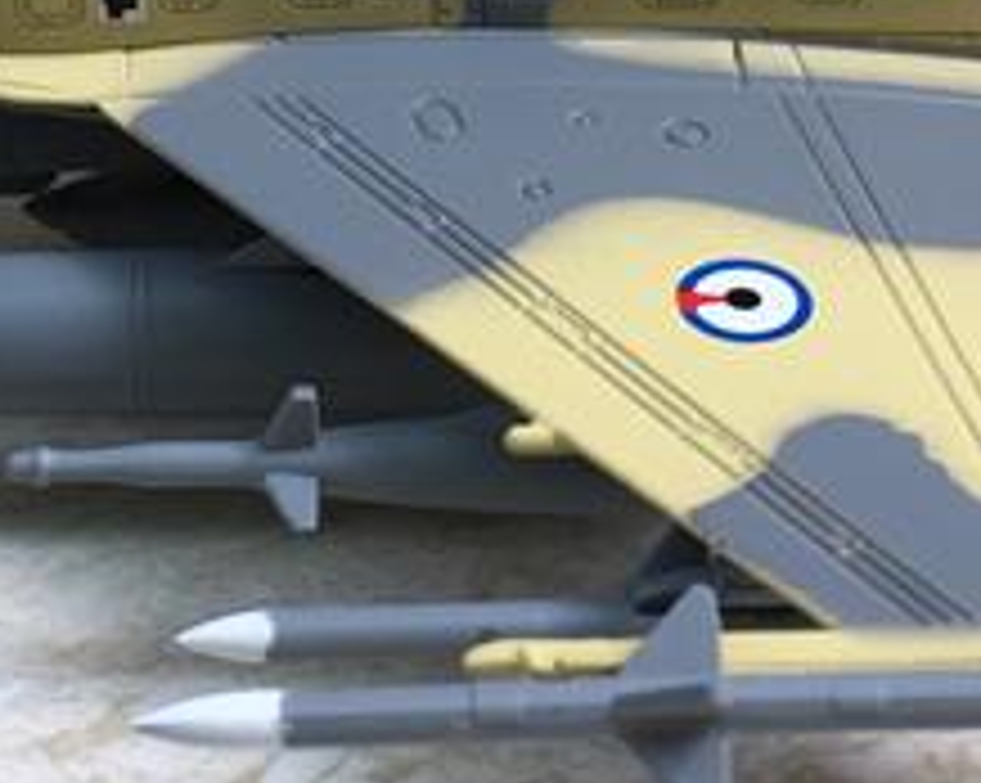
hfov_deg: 18.4
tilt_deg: -24.9
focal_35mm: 104
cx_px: 338
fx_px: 3017
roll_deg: +3.3
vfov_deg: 14.4
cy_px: -81
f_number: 2.2
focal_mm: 4.15
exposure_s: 1/100
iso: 32
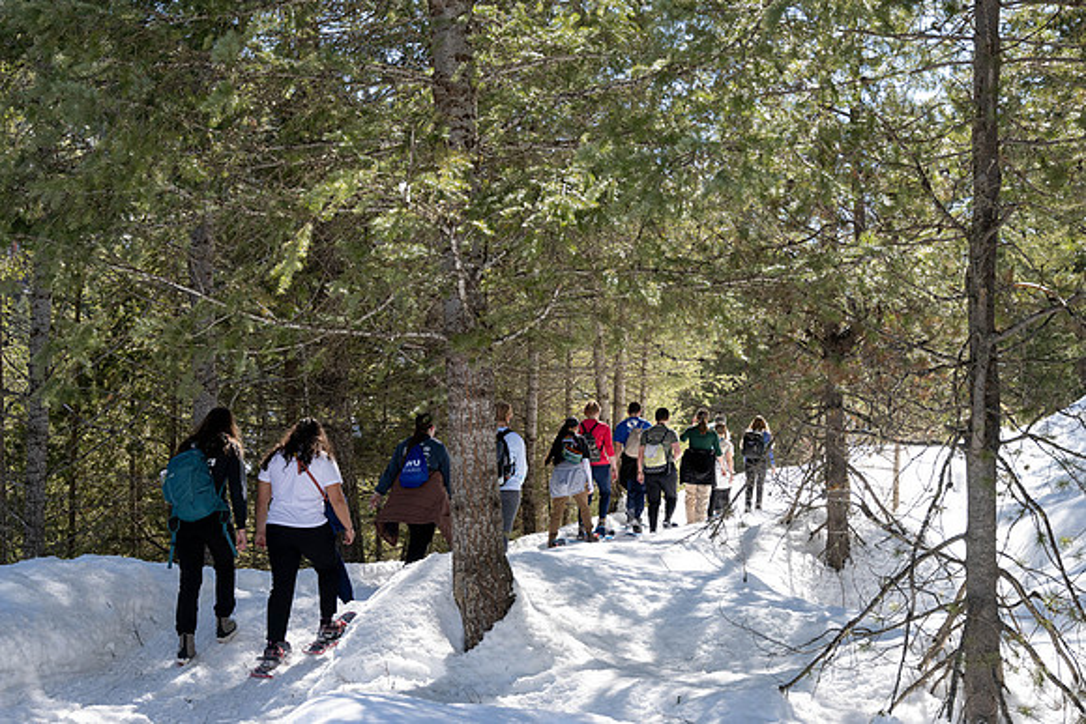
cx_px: 571
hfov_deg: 39.2
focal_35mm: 51
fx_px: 1526
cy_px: 347
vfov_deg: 26.7
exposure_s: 1/500
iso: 400
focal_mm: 44
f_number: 5
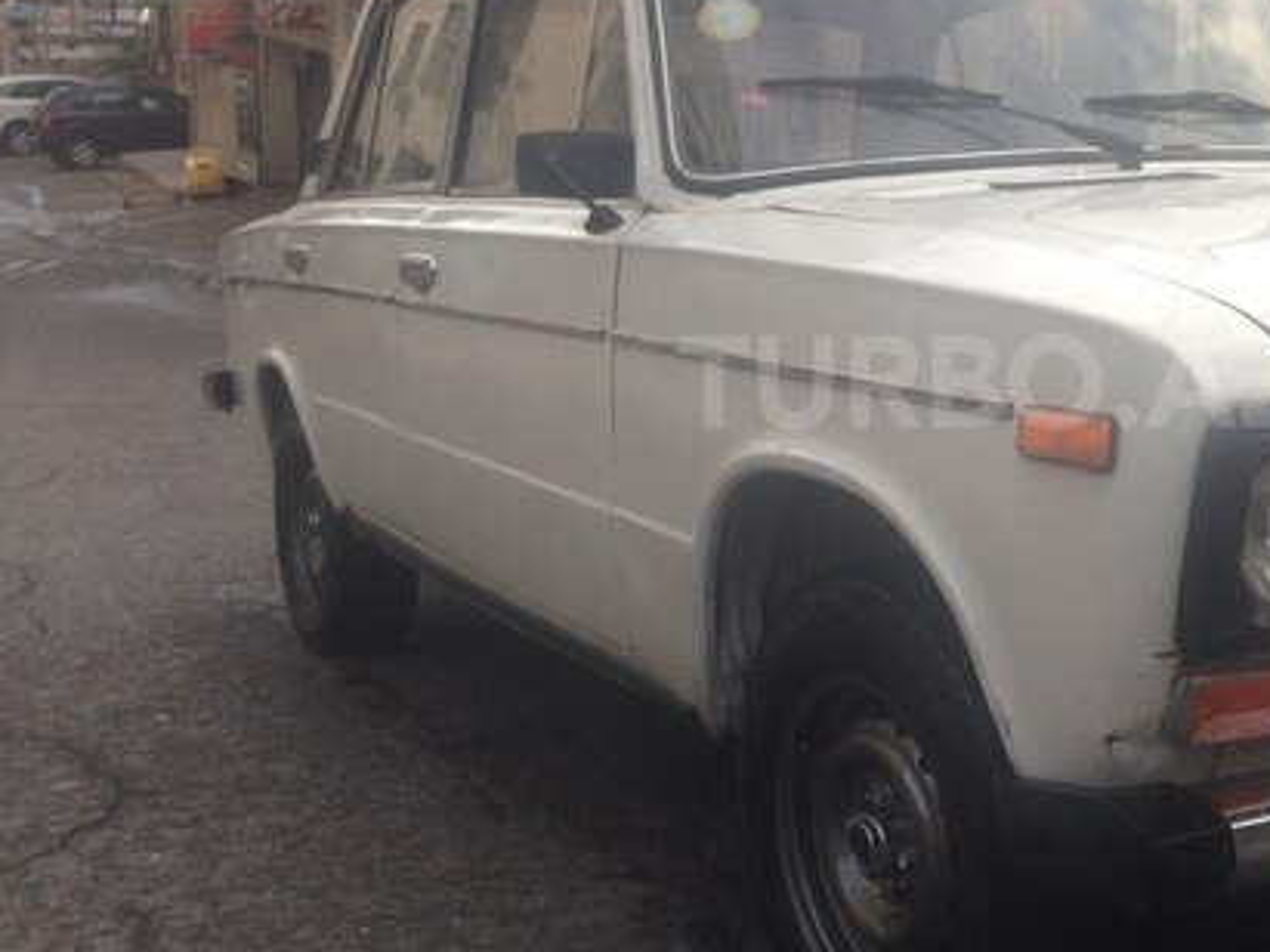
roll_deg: -3.9
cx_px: 995
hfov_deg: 35.2
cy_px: 382
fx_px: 1944
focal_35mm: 53
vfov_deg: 27.5
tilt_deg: -7.8
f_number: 2.4
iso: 64
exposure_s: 1/120
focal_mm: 4.12
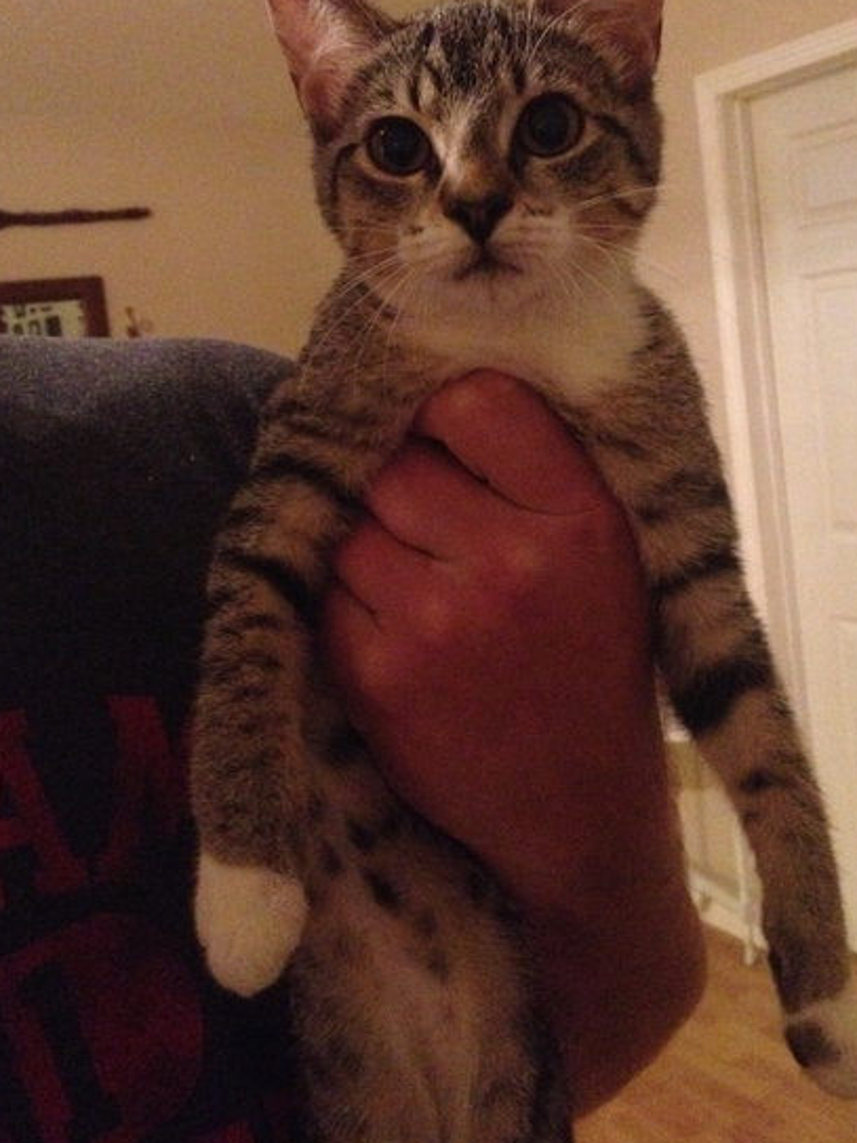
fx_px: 1420
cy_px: 460
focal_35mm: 43
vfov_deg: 43.6
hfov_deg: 33.5
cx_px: 503
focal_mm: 4.28
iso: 800
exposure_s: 1/15
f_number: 2.4
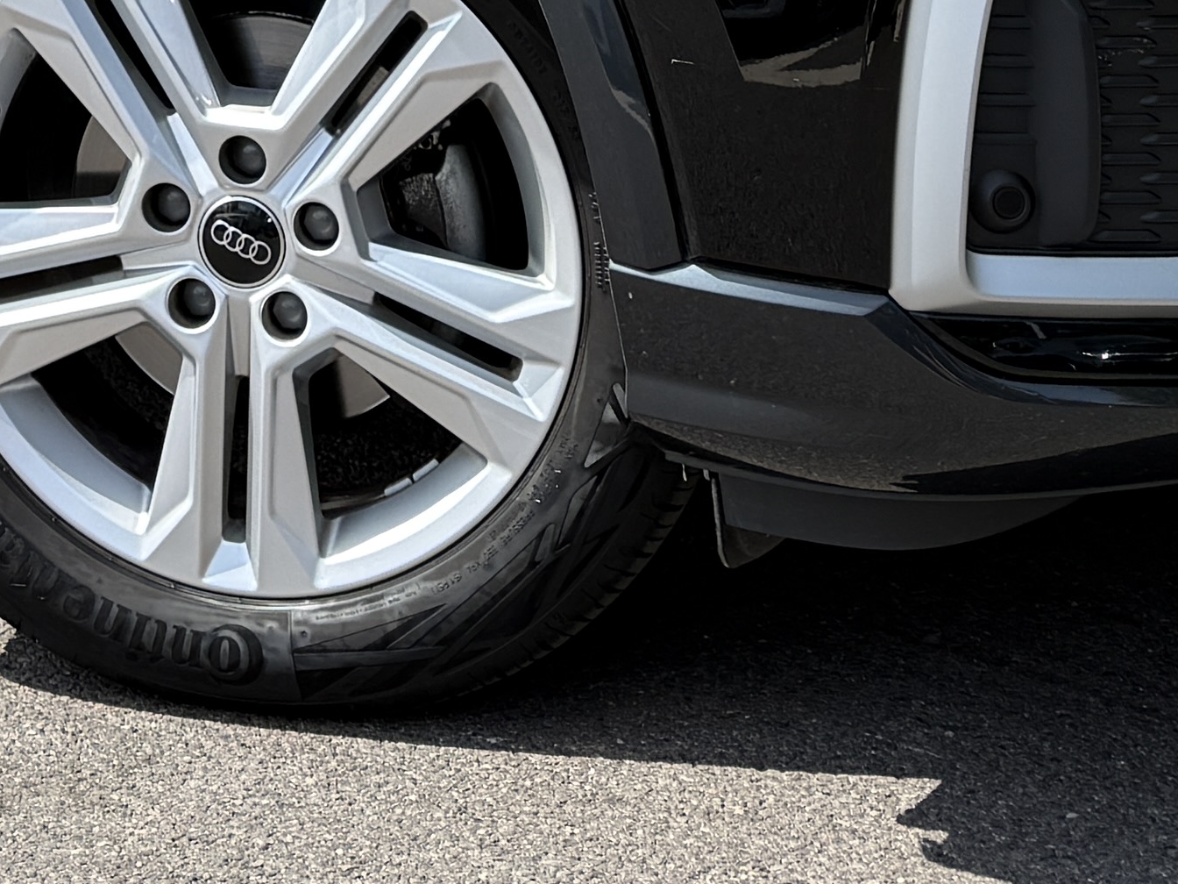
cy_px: -802
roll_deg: +0.5
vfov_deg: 12.9
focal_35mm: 102
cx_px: -127
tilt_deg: +1.4
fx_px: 3471
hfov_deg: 18.5
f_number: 1.78
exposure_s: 1/1653
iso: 80
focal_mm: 6.76
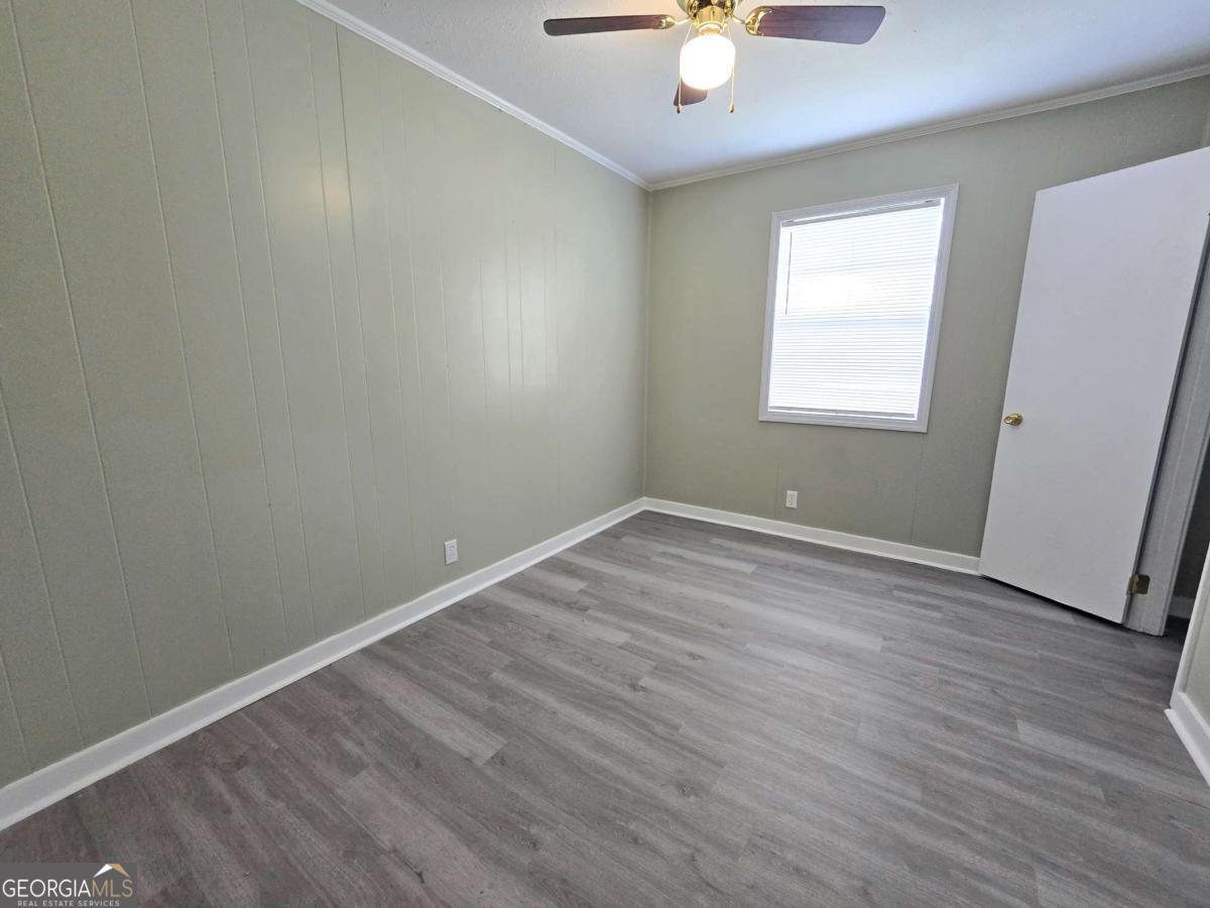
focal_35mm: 13
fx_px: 454
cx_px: 605
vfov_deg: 89.9
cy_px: 454
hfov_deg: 106.2
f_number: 2.2
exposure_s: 1/60
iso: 160
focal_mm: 2.2
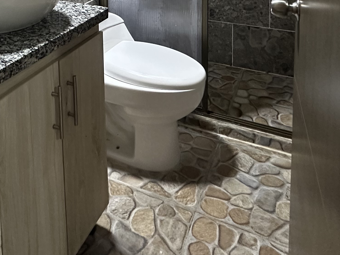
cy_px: -74
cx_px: 100
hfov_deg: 47.7
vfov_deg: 30.2
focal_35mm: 38
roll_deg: +1.6
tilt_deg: -4.6
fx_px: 373
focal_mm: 2.22
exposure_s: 1/60
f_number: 2.2
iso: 400
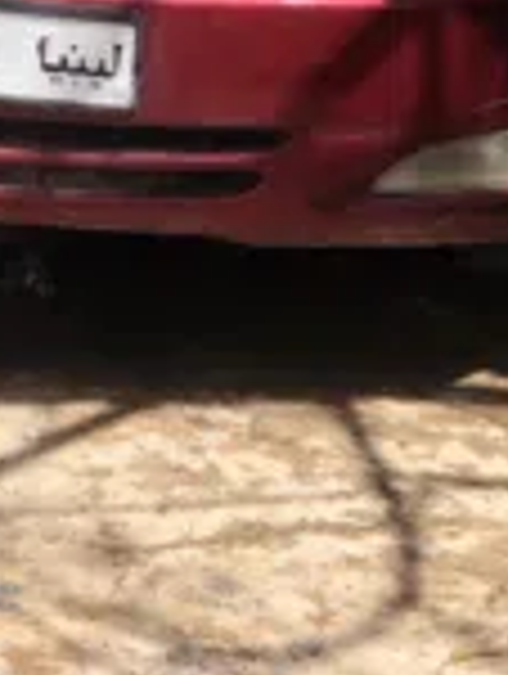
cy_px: 99
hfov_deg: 9.7
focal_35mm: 152
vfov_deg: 12.9
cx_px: 49
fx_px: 2966
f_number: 2.8
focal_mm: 6.6
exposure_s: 1/615
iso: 20
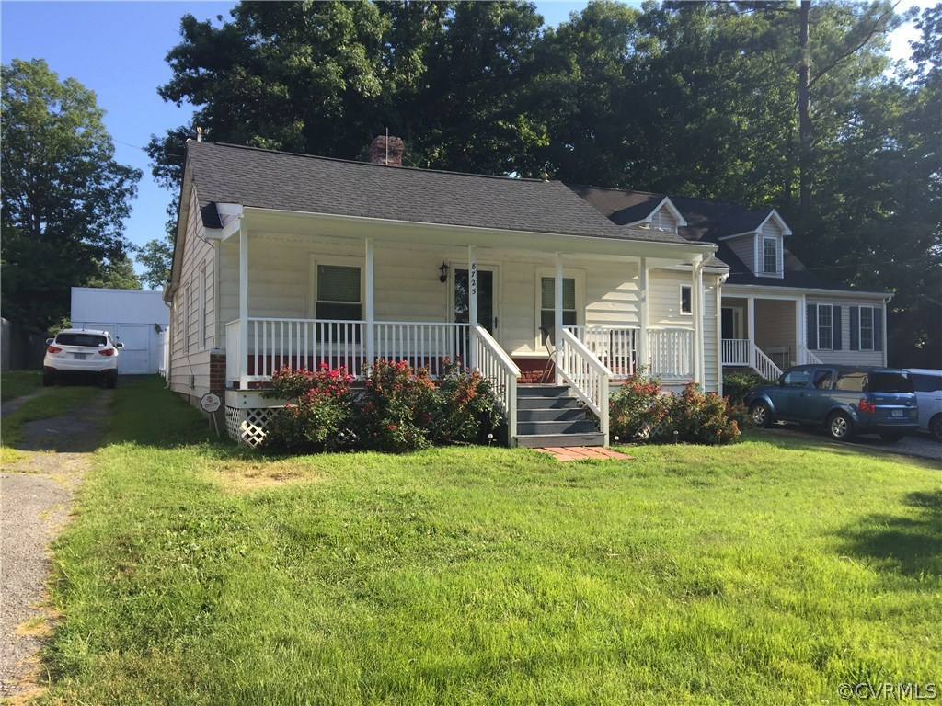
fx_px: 789
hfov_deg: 61.7
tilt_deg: +1.1
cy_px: 353
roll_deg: +0.5
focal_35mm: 29
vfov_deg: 48.2
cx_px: 471
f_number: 2.2
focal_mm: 4.15
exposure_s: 1/732
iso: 32
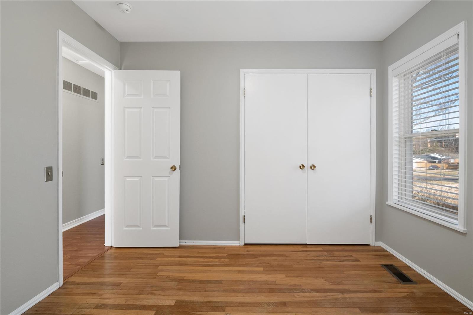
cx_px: 236
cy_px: 158
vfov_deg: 73.7
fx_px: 210
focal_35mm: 16
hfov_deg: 96.7
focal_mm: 8
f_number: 7.1
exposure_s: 1/6
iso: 400
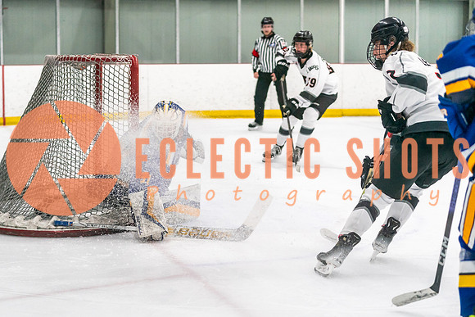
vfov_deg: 15.1
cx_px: 169
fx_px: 1191
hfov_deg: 22.5
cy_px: 204
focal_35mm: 90
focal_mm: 70
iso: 3200
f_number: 2.8
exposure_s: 1/1250
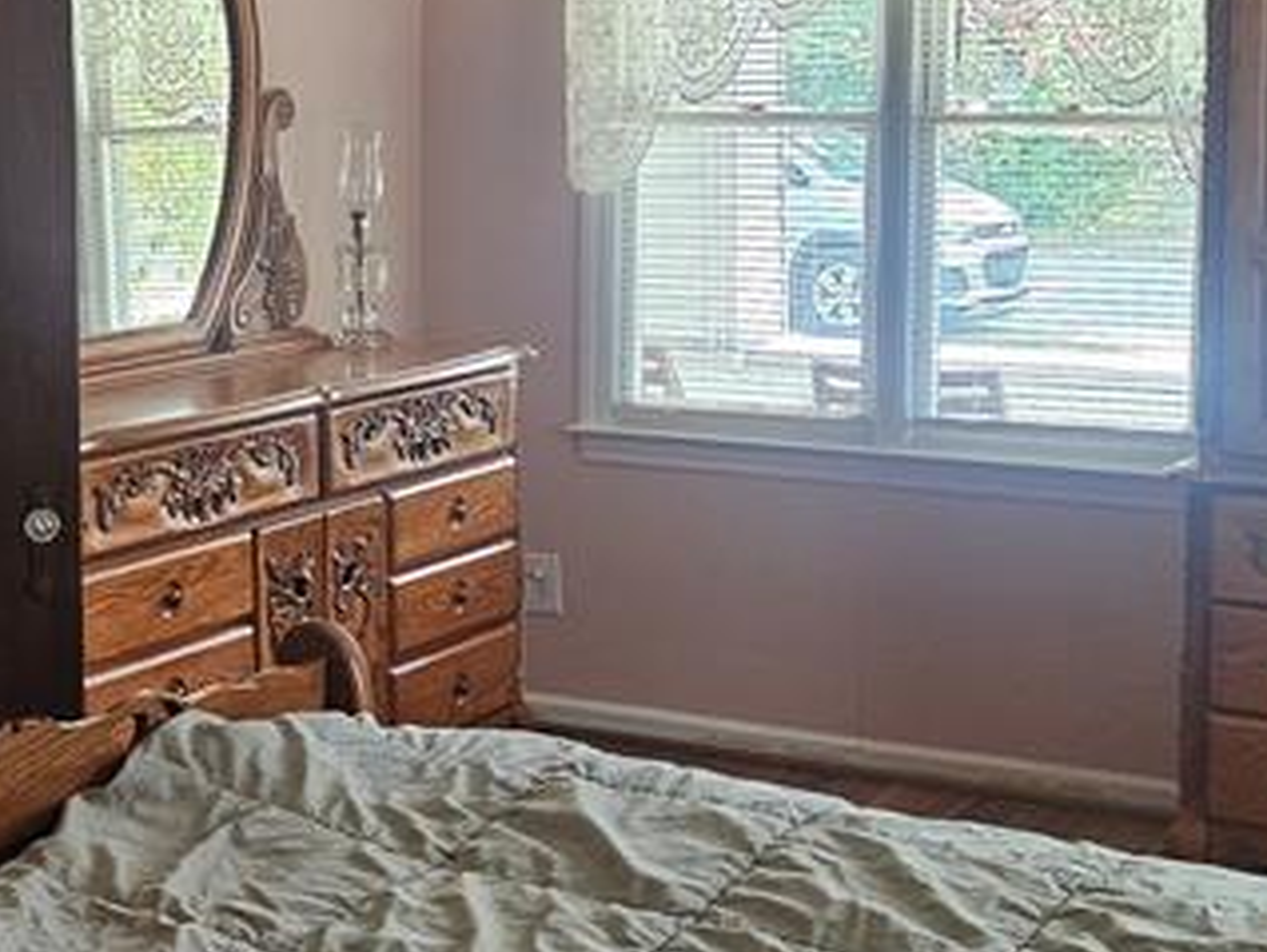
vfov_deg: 19.8
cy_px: 291
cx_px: 303
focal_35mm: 74
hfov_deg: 26.0
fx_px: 2711
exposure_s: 1/120
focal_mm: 5.4
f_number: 1.8
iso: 250
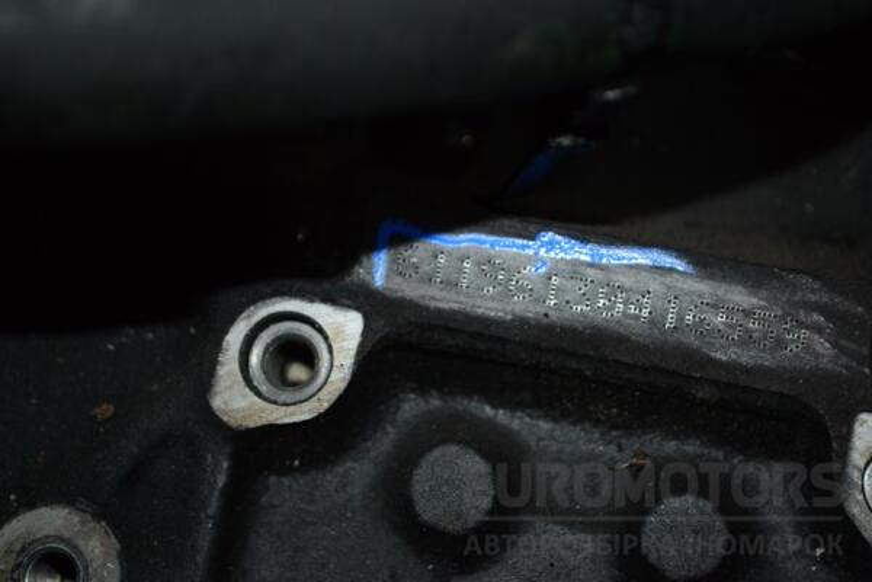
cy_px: 291
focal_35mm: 82
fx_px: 1998
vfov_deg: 16.6
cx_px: 436
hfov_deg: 24.6
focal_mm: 55
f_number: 7.1
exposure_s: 1/60
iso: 640
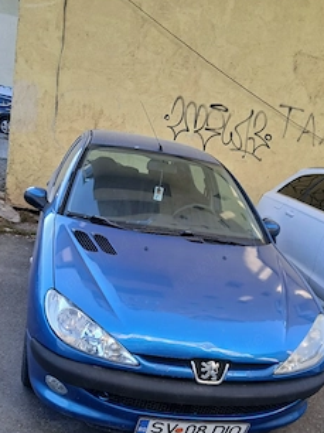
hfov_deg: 41.6
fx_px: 425
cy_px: 273
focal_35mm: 34
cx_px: 137
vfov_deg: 53.3
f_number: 1.8
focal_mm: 3.98
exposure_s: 1/50.3
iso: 25
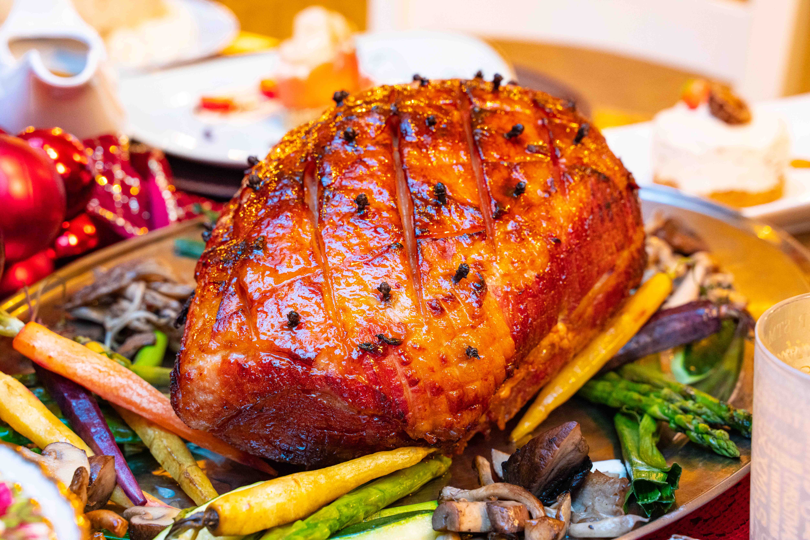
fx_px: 1575
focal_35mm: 70
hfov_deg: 28.8
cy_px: 270
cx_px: 405
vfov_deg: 19.5
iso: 2500
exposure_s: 1/30
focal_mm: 70
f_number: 7.1
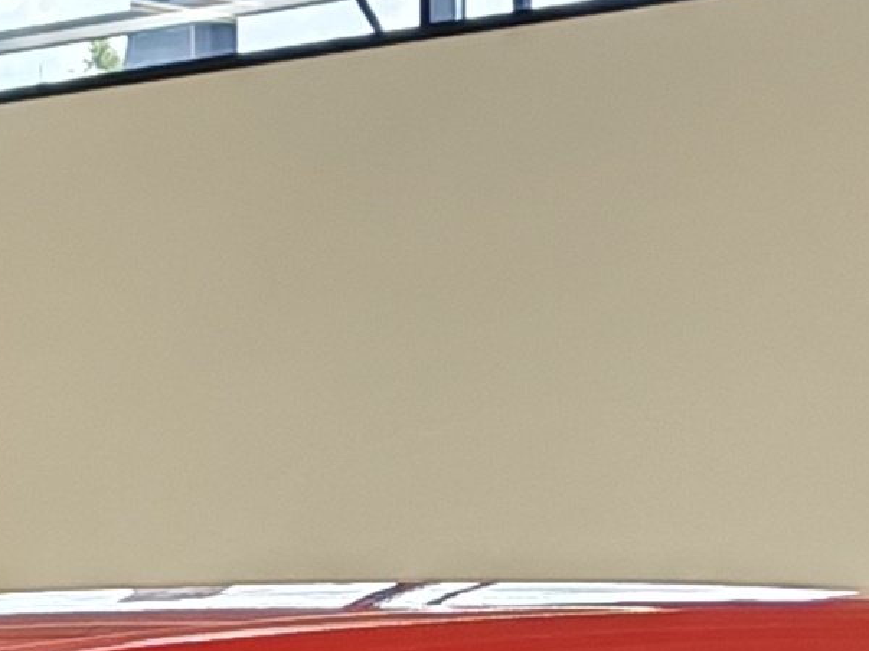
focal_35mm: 231
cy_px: 1881
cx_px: 140
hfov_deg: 8.5
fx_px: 5798
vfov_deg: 6.0
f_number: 1.9
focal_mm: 6.12
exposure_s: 1/100
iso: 78
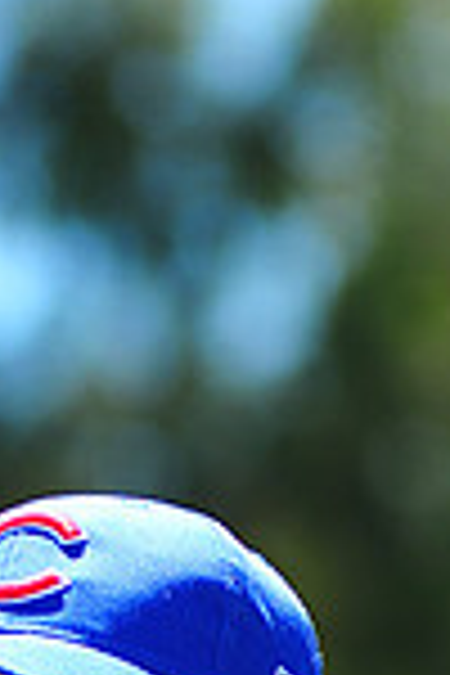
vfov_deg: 3.0
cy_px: 1287
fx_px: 13011
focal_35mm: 694
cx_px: 90
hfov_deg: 2.0
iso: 200
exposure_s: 1/400
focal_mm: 180
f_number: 5
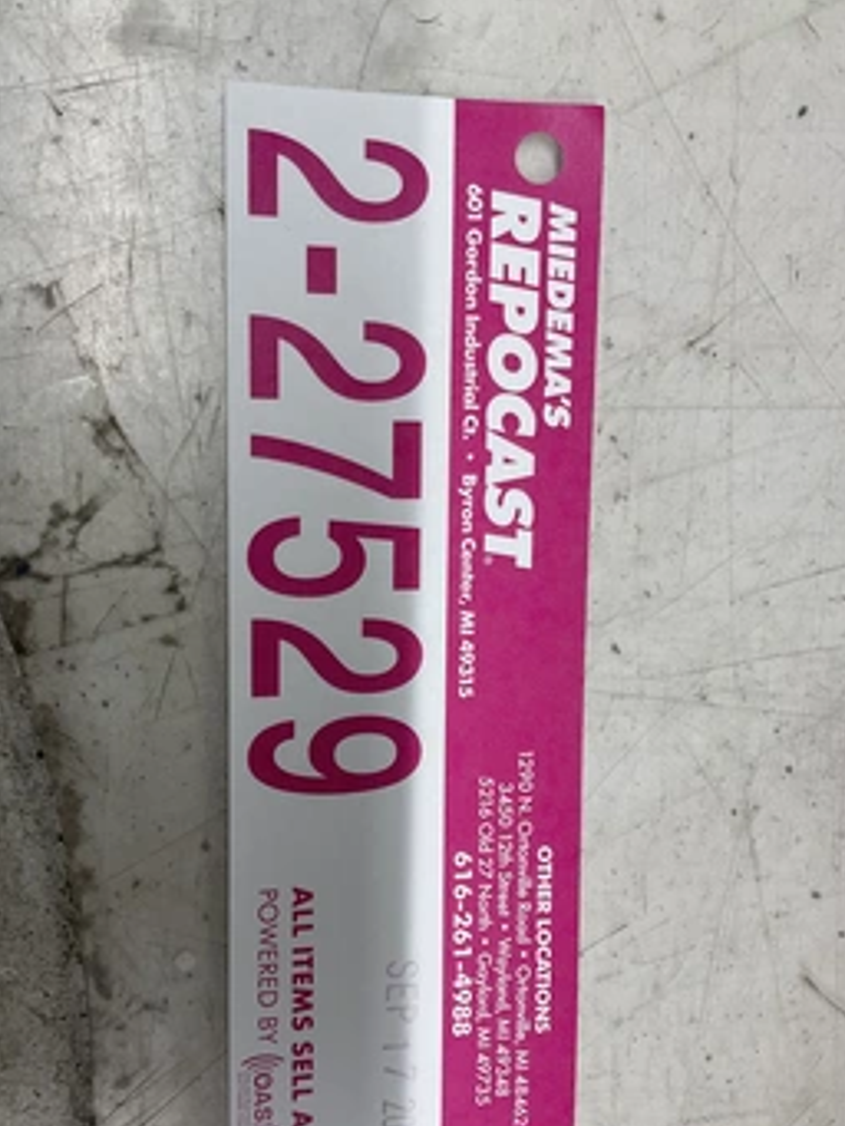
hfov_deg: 41.7
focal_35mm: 34
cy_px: 621
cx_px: 353
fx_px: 1106
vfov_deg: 53.8
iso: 32
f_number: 1.8
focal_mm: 3
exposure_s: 1/120
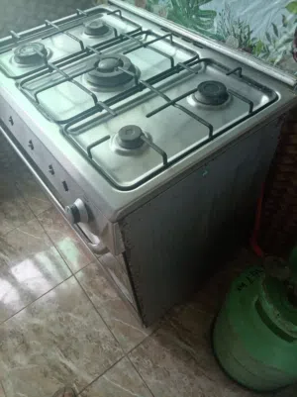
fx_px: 286
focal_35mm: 25
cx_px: 148
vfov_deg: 69.4
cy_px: 198
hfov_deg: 54.8
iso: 122
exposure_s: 1/50
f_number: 1.8
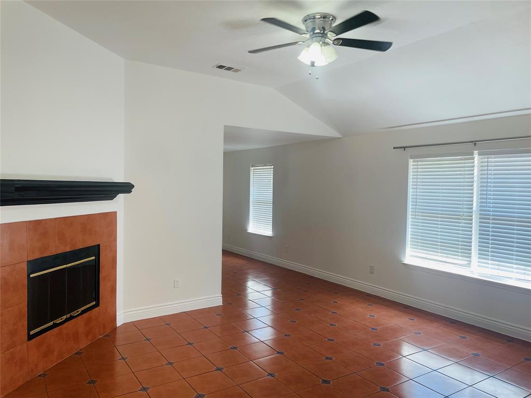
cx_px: 266
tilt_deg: -1.7
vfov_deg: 53.1
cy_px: 199
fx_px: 399
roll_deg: -1.2
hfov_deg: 67.3
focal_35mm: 26
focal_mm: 4.2
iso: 80
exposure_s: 1/120
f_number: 1.6
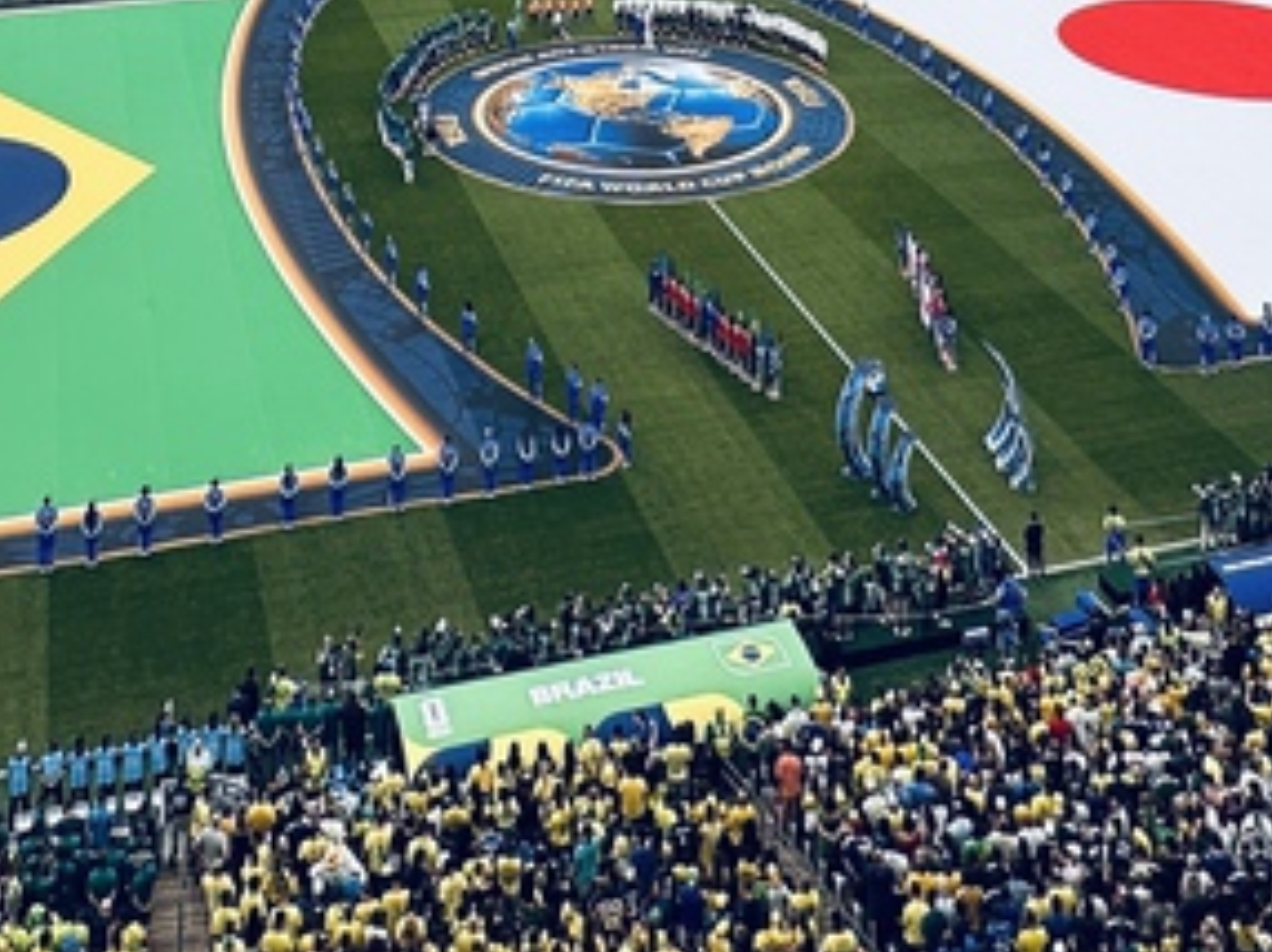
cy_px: -681
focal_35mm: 49
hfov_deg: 38.9
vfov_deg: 21.5
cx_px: 543
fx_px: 1799
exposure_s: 1/438
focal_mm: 2.22
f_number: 2.2
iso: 40
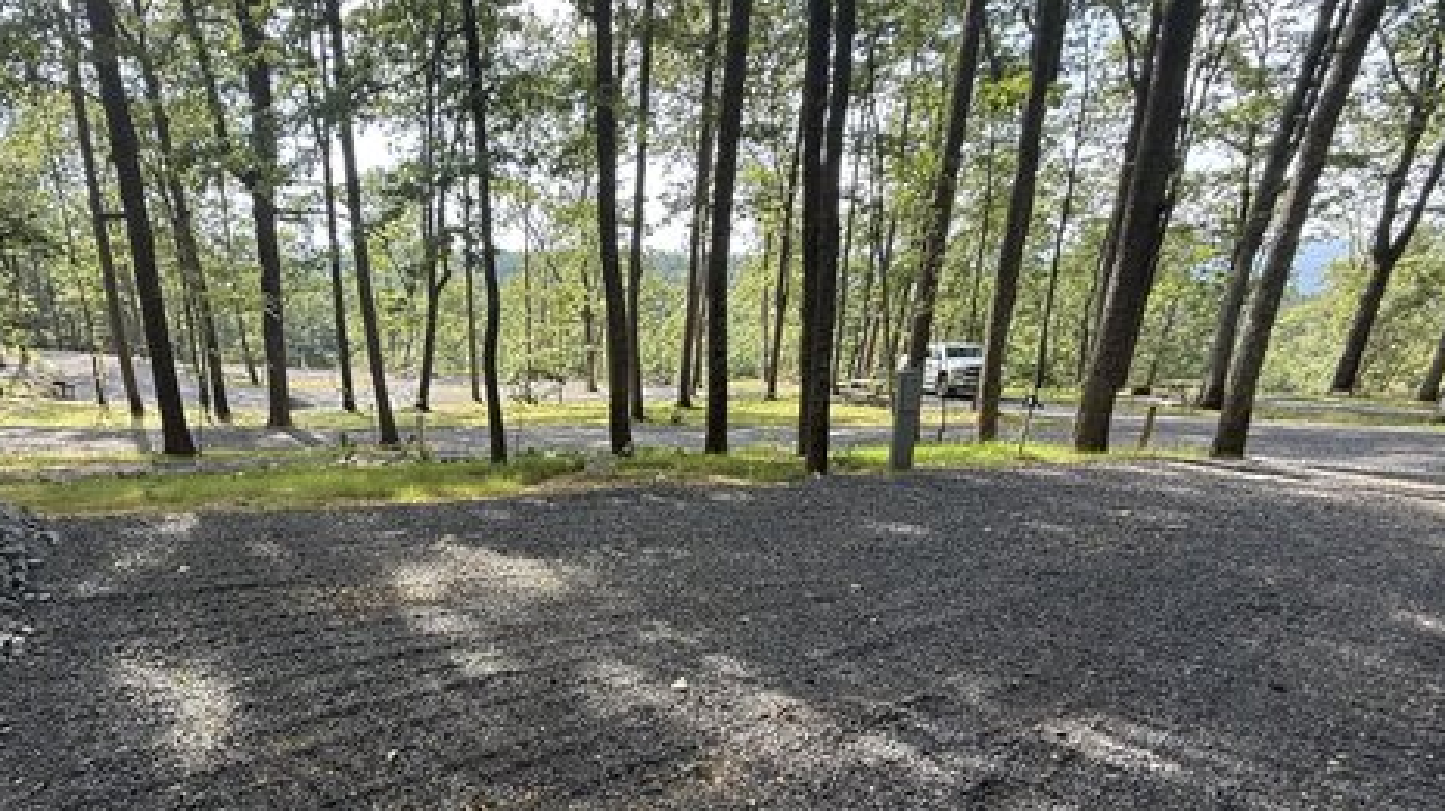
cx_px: 488
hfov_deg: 81.2
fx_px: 804
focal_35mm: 21
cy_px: 587
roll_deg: +1.1
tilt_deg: -22.2
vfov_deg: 51.7
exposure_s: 1/157
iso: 50
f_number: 2.2
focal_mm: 2.22
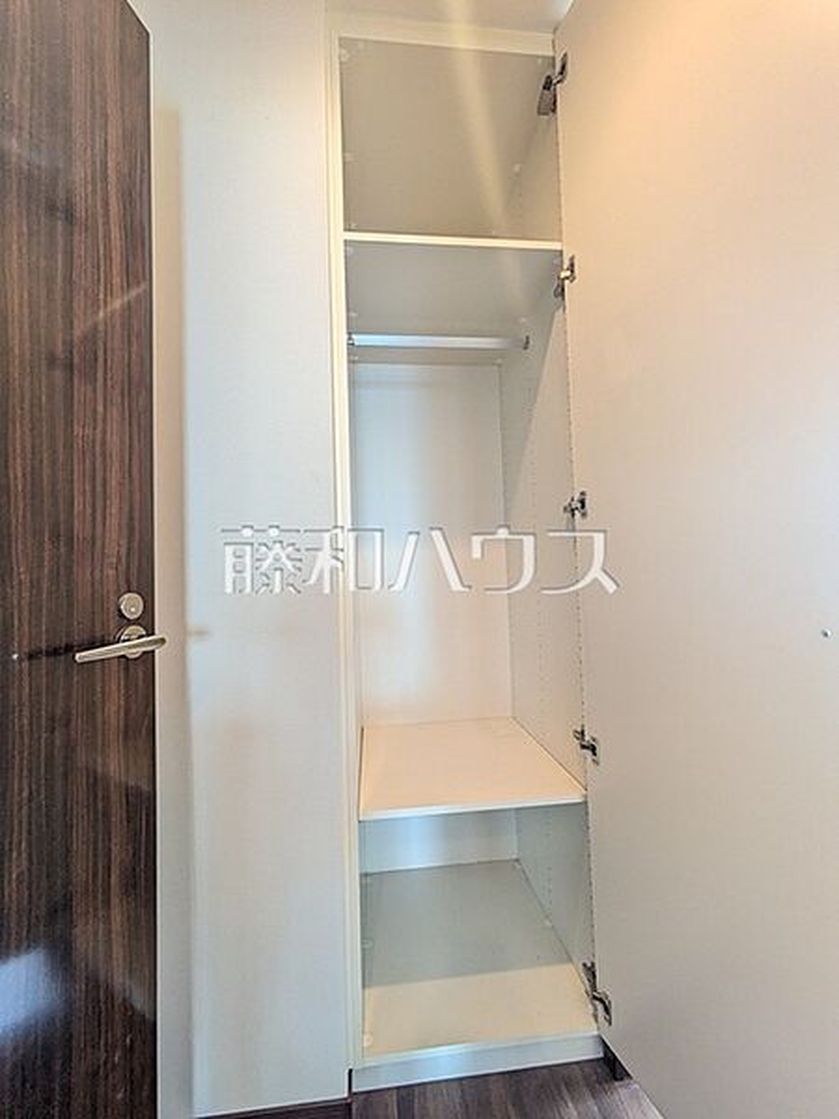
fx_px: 452
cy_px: 560
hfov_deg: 85.7
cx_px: 420
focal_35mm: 14
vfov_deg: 102.1
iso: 103
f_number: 2.2
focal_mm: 1.83
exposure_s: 1/33.3
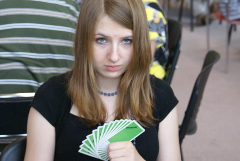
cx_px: 119
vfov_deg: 13.2
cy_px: 64
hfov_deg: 19.7
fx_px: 692
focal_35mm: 104
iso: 800
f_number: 5.6
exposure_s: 1/50
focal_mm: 55
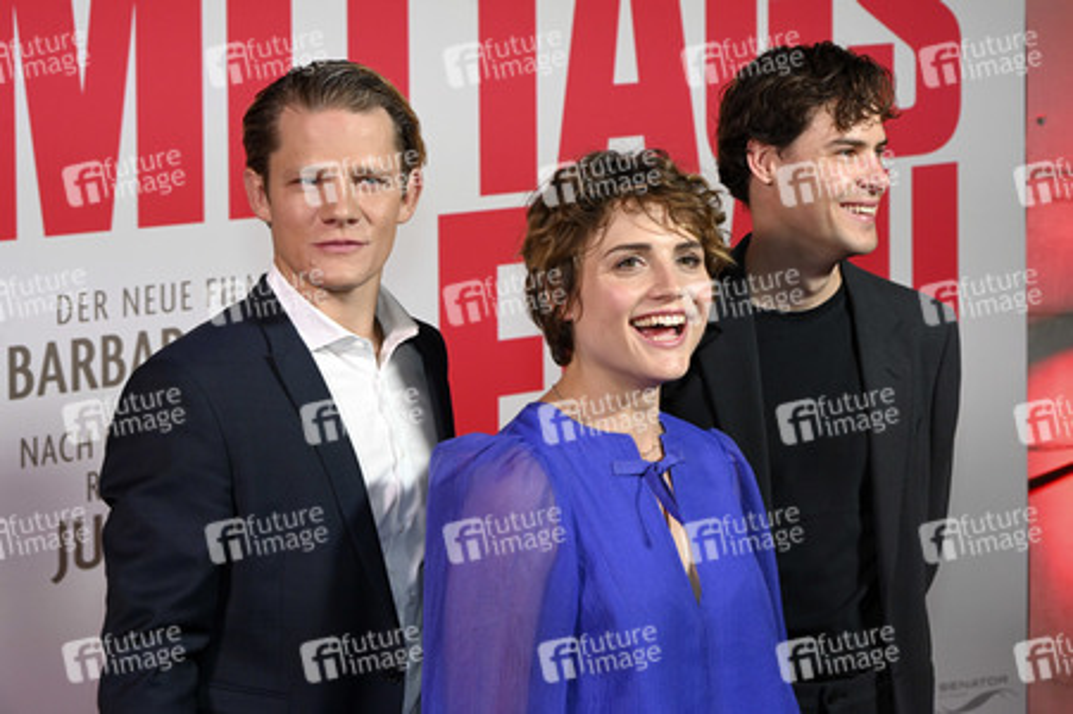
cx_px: 536
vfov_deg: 23.7
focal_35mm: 57
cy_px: 357
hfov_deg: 35.1
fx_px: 1698
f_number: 7.1
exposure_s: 1/200
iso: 2000
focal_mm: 57
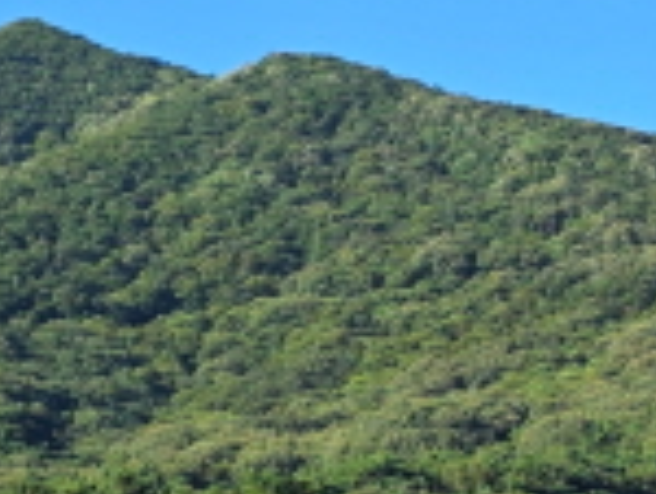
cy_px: 315
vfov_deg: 9.5
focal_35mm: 157
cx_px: 315
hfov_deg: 12.6
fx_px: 2980
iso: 80
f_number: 1.7
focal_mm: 6.3
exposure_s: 1/2859
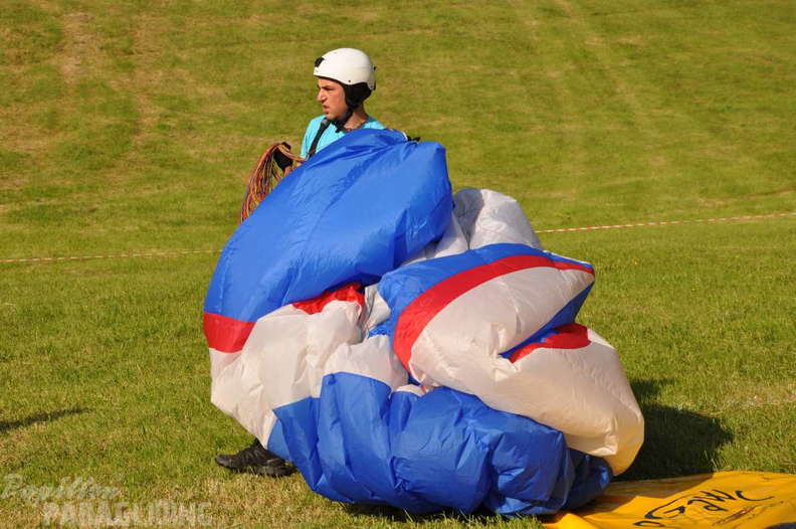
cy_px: 264
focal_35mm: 112
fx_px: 2484
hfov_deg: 18.2
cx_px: 398
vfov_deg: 12.1
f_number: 10
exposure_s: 1/400
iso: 200
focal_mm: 75
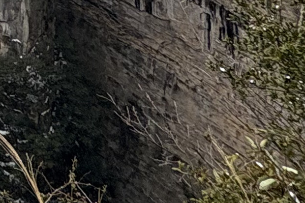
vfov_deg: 10.9
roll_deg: +0.2
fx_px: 796
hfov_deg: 15.2
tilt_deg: -4.9
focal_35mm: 94
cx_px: -377
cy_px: -361
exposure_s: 1/1567
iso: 40
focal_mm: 2.22
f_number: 2.2
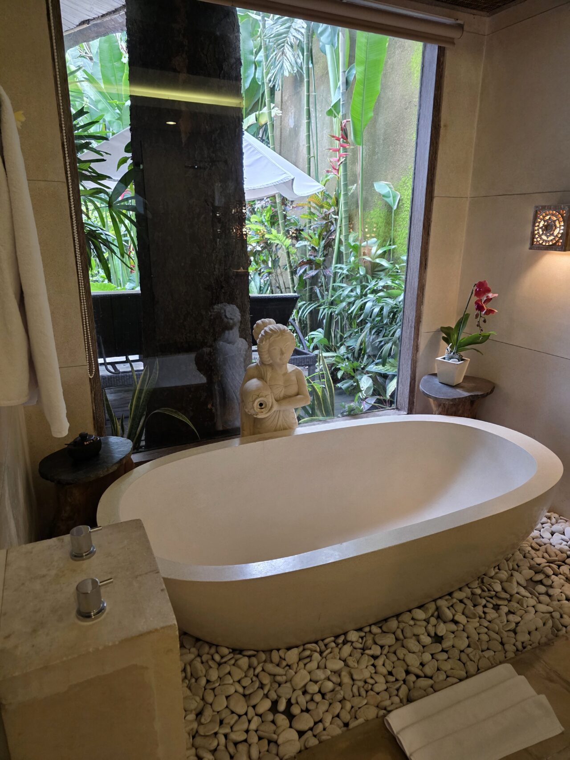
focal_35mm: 23
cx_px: 285
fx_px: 505
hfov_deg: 58.9
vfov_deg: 73.9
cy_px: 380
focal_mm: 6.3
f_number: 1.7
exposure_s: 1/101
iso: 400
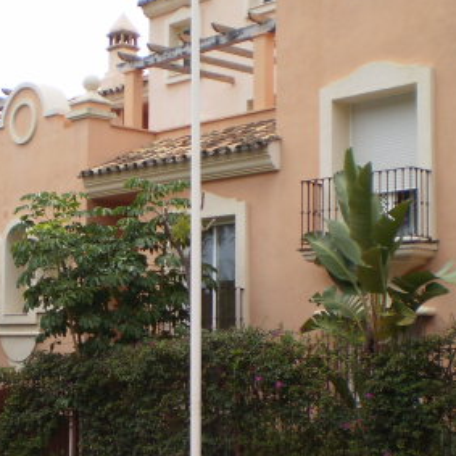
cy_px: 303
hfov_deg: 23.9
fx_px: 1073
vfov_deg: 23.9
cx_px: 143
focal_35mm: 72
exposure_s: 1/200
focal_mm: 6.3
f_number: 3.1
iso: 64
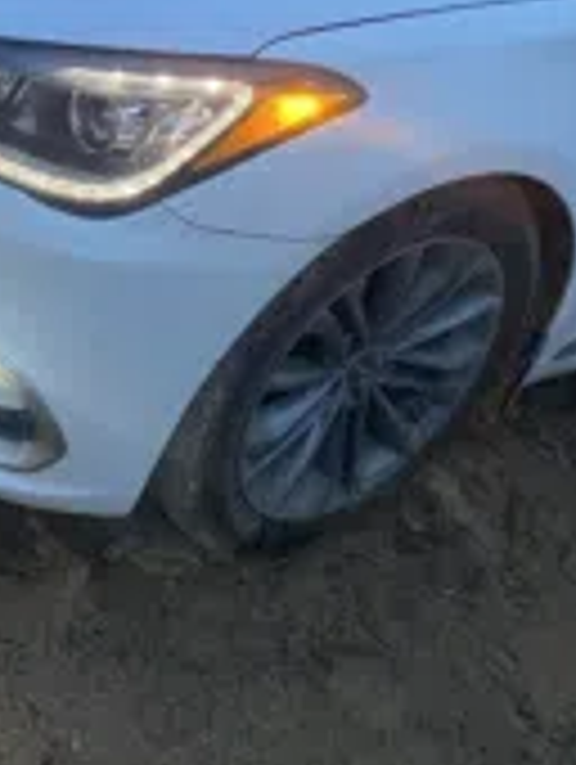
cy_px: -27
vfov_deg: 29.3
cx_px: -9
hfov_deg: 23.0
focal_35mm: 61
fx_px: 1350
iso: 320
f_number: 1.8
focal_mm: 4.25
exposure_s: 1/60
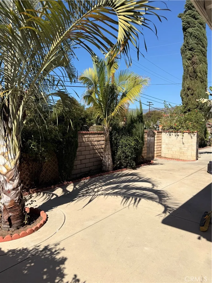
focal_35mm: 24
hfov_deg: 56.8
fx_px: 196
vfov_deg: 71.6
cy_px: 142
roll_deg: -1.2
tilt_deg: -3.9
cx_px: 106
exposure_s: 1/5319
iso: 80
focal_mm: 6.76
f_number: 1.78
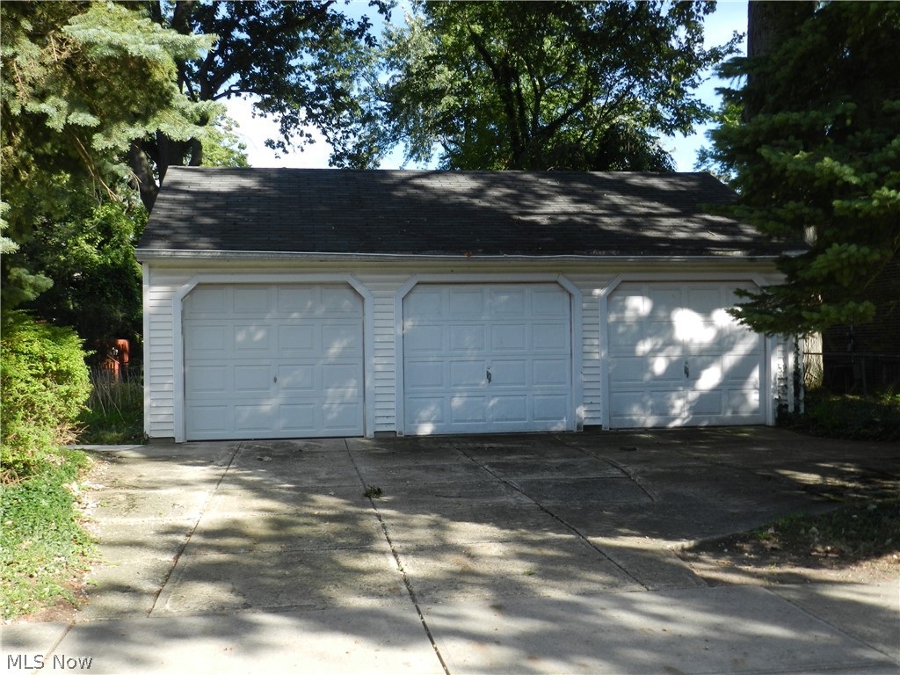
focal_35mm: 38
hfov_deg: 49.0
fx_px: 988
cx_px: 450
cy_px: 338
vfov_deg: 37.7
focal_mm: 6.7
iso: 160
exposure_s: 1/400
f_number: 4
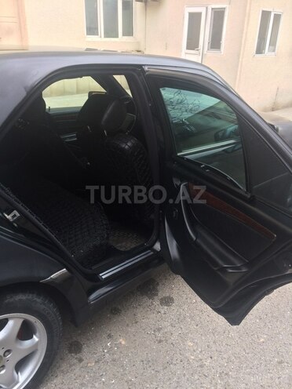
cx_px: 146
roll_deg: -0.3
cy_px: 194
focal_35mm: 29
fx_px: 326
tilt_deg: -25.1
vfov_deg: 61.7
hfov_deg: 48.2
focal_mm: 4.15
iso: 50
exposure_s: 1/50
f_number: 2.2
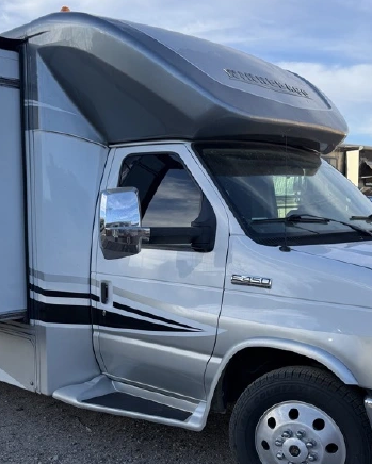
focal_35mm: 43
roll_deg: +1.1
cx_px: 140
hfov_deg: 34.7
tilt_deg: -7.4
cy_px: 284
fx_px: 592
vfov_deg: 42.6
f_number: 1.78
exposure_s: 1/1949
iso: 100
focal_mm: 6.76
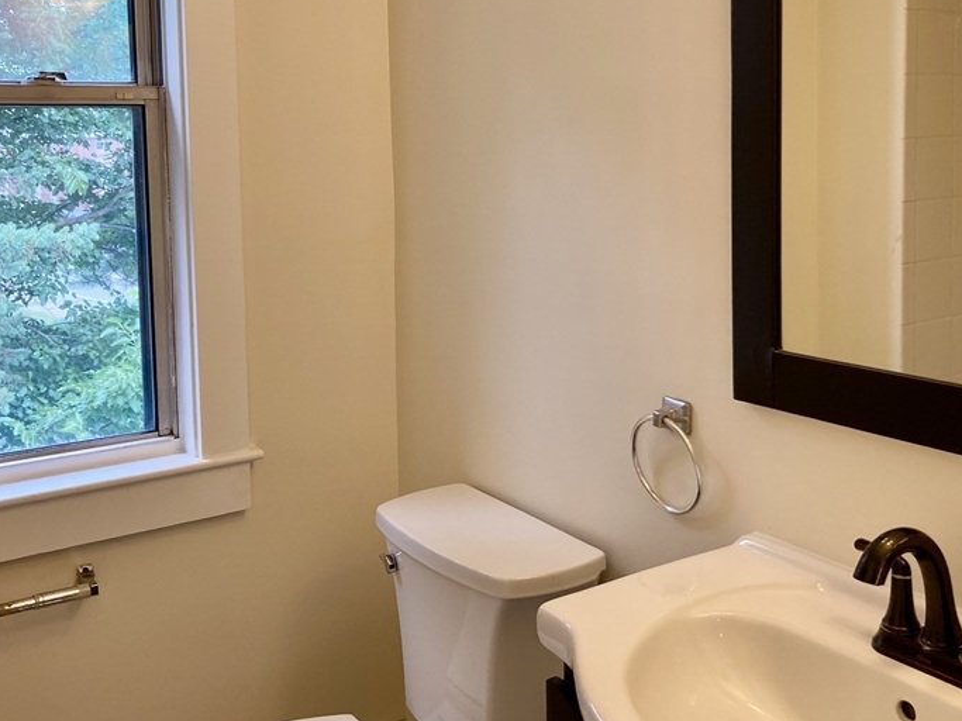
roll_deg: +0.4
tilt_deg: -5.5
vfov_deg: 34.1
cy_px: 251
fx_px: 1167
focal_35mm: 42
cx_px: 559
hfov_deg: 44.6
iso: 50
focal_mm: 3.99
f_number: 1.8
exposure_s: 1/60
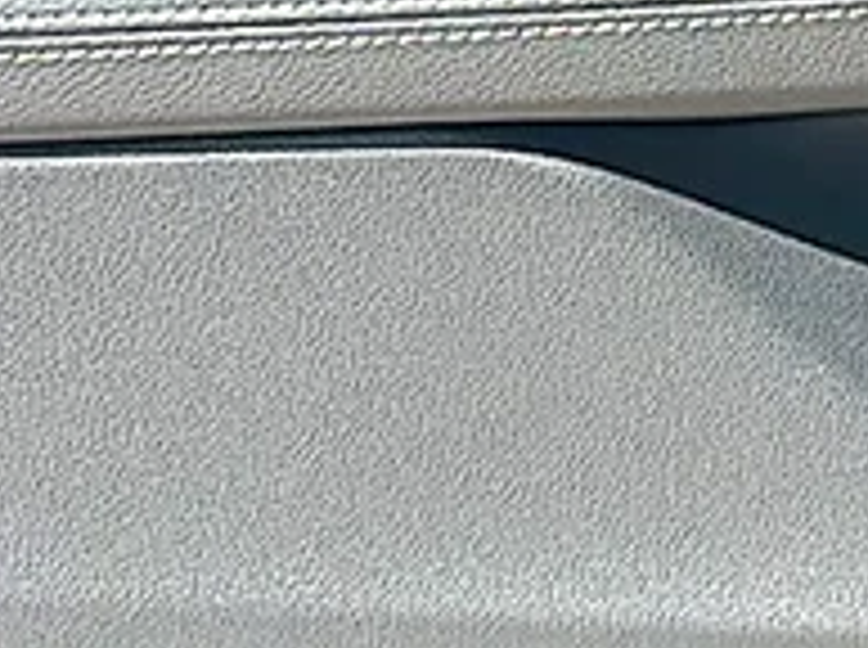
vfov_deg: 8.8
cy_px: -529
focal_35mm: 160
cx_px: 1552
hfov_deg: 11.5
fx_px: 4005
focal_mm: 6.86
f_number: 1.78
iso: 100
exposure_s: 1/963
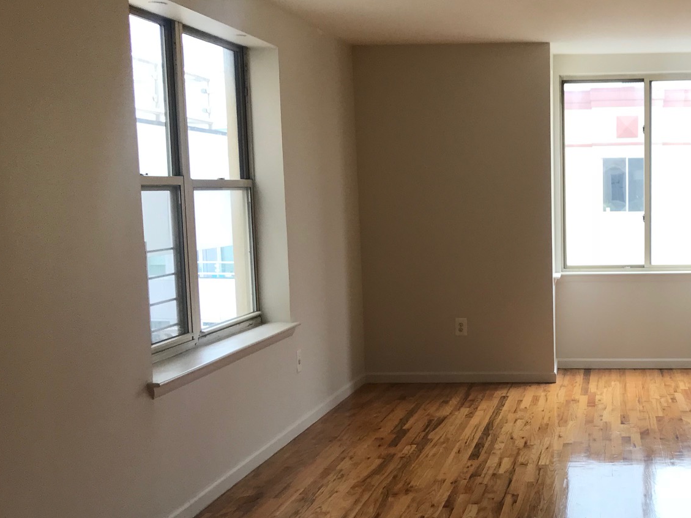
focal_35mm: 50
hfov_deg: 36.5
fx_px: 998
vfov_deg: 29.0
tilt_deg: -4.6
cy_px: 324
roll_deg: +0.6
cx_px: 582
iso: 32
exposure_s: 1/120
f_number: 1.8
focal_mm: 3.99
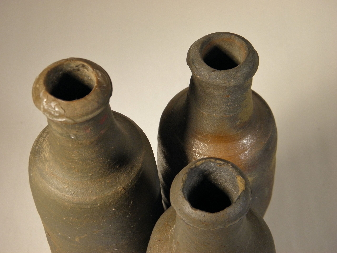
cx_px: 168
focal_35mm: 59
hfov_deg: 32.7
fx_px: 574
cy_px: 126
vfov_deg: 24.8
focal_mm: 10.6
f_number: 4.1
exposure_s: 1/40
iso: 200
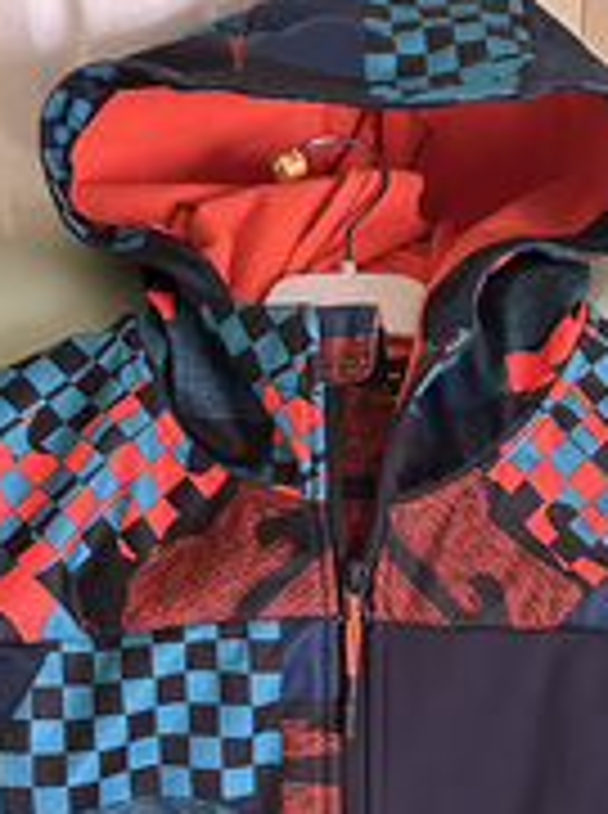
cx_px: 444
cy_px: 760
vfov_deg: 26.0
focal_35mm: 72
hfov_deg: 20.2
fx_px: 1692
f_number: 1.5
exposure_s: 1/40
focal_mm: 5.7
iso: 500
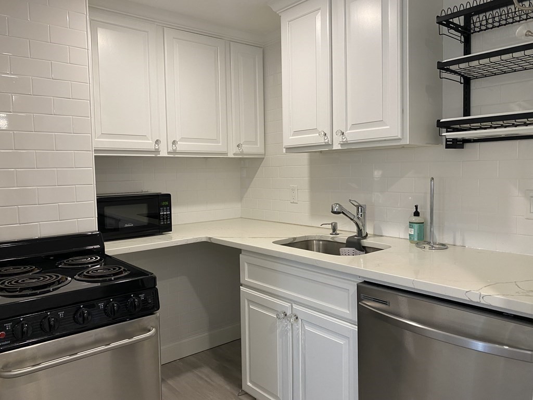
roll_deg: +1.0
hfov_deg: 67.3
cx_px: 266
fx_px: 400
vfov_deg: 53.1
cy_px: 200
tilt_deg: -3.9
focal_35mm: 26
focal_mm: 4.25
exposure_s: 1/60
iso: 80
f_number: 1.8
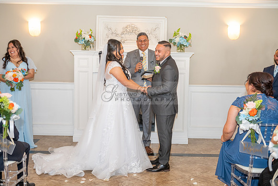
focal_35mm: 44
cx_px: 139
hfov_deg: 44.5
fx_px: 340
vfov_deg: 30.5
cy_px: 93
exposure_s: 1/200
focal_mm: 44
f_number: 3.5
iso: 1250
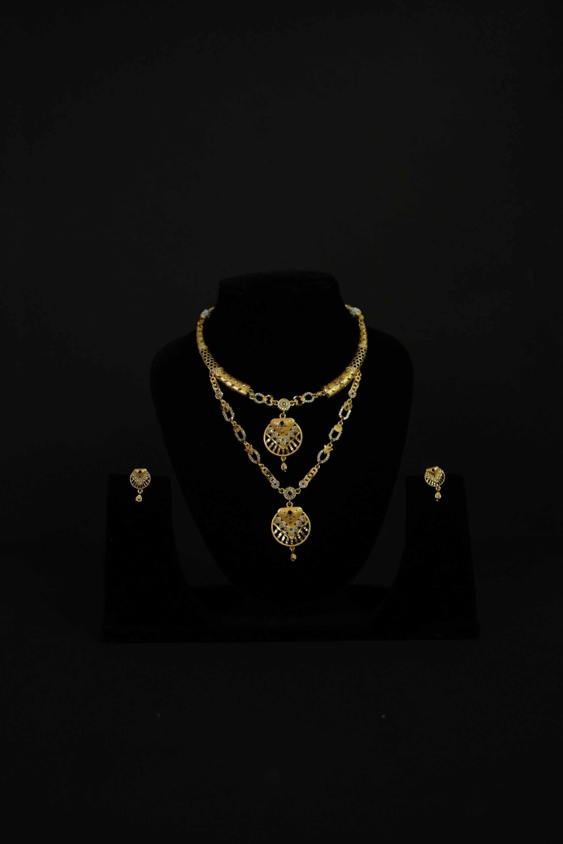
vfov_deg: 54.4
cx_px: 282
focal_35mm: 35
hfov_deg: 37.9
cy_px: 422
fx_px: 821
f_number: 4
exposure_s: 1/200
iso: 2000
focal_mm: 35
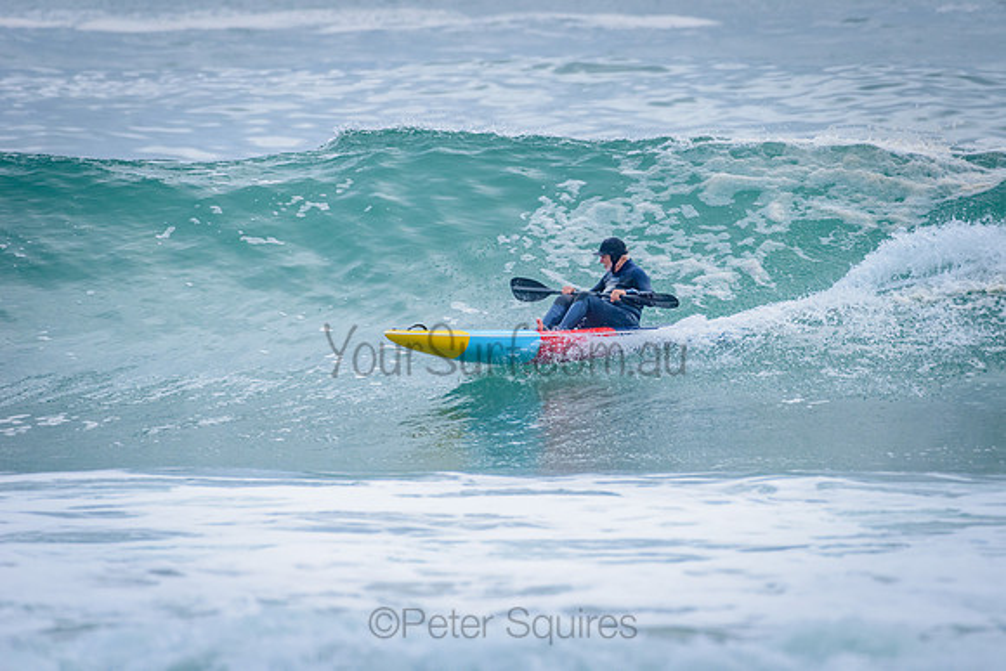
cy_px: 260
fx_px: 17131
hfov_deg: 3.4
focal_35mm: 613
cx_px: 617
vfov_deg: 2.2
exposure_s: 1/2000
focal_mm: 500
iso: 800
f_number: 6.3
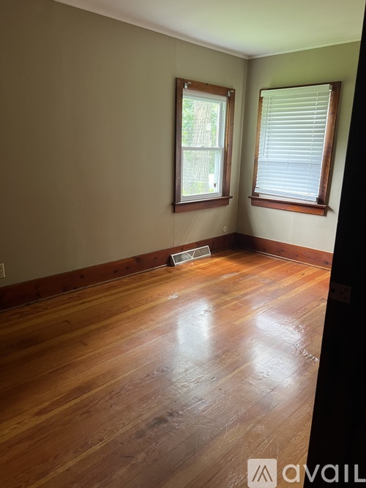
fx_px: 367
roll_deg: +0.4
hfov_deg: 53.0
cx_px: 183
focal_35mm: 26
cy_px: 244
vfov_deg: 67.3
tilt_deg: -14.4
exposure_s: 1/60
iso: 160
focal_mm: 5.7
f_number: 1.5
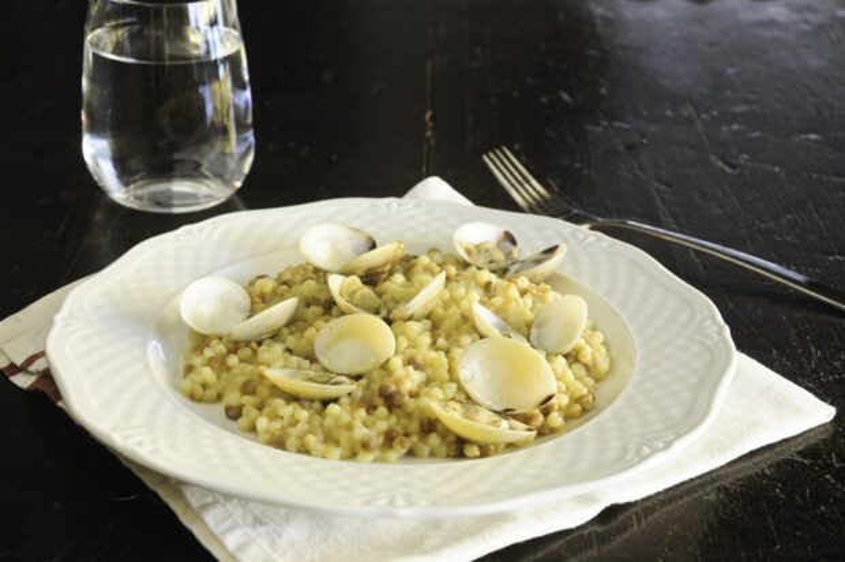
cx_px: 422
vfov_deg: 20.1
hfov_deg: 29.9
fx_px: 1583
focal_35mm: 68
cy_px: 281
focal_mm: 45
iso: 200
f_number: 9
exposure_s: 1/2
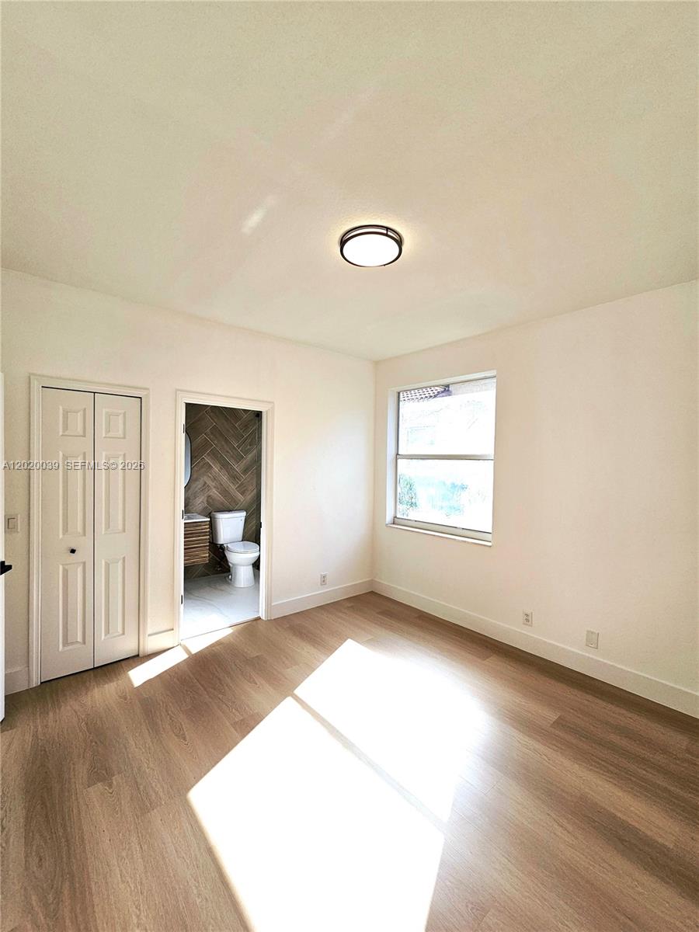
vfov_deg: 106.2
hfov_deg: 89.9
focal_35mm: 13
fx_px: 350
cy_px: 466
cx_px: 350
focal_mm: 2.2
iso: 50
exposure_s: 1/476
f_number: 2.2
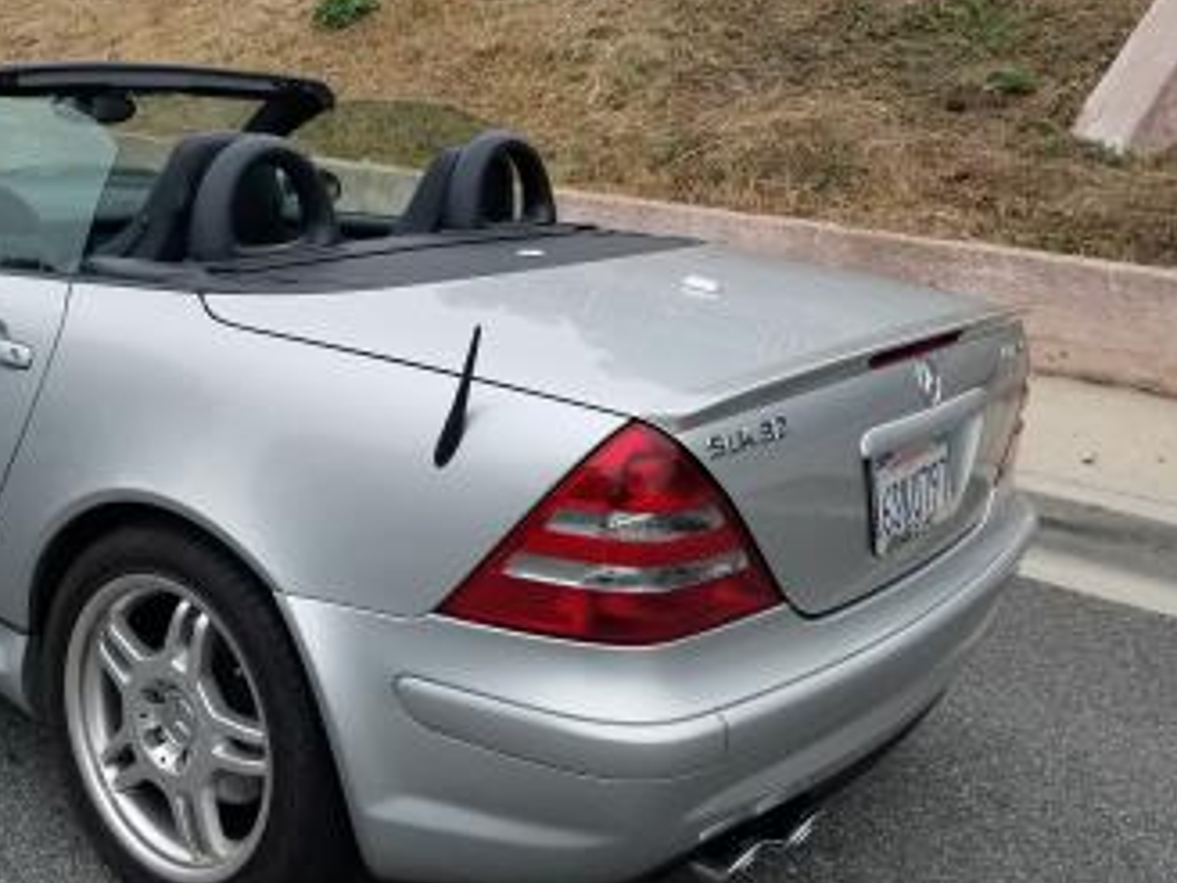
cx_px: 283
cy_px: 395
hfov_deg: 45.1
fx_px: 1360
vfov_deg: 35.9
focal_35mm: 40
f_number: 1.7
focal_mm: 4.3
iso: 50
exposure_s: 1/125
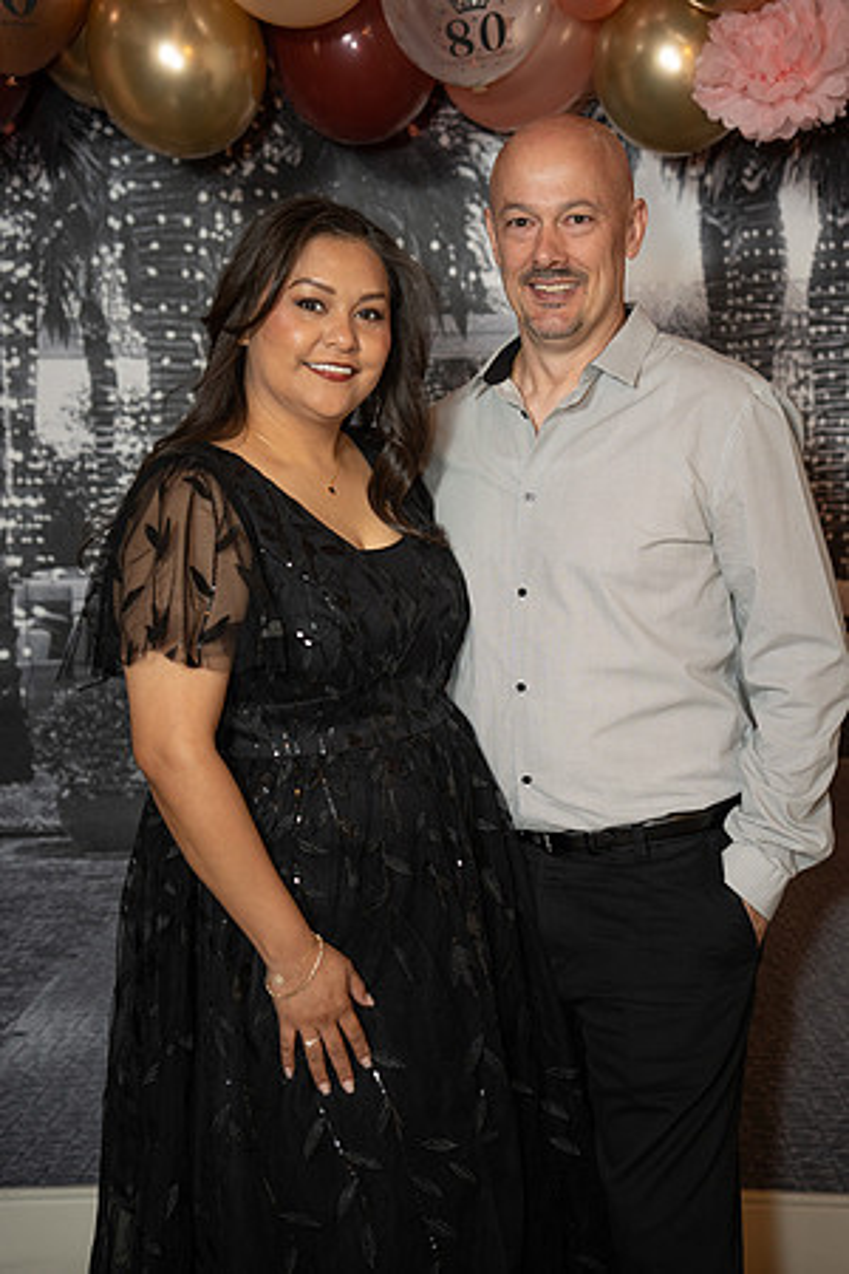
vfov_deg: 33.5
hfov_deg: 22.7
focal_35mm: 60
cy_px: 637
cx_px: 424
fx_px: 2115
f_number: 2.8
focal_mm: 59.8
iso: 1000
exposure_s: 1/160
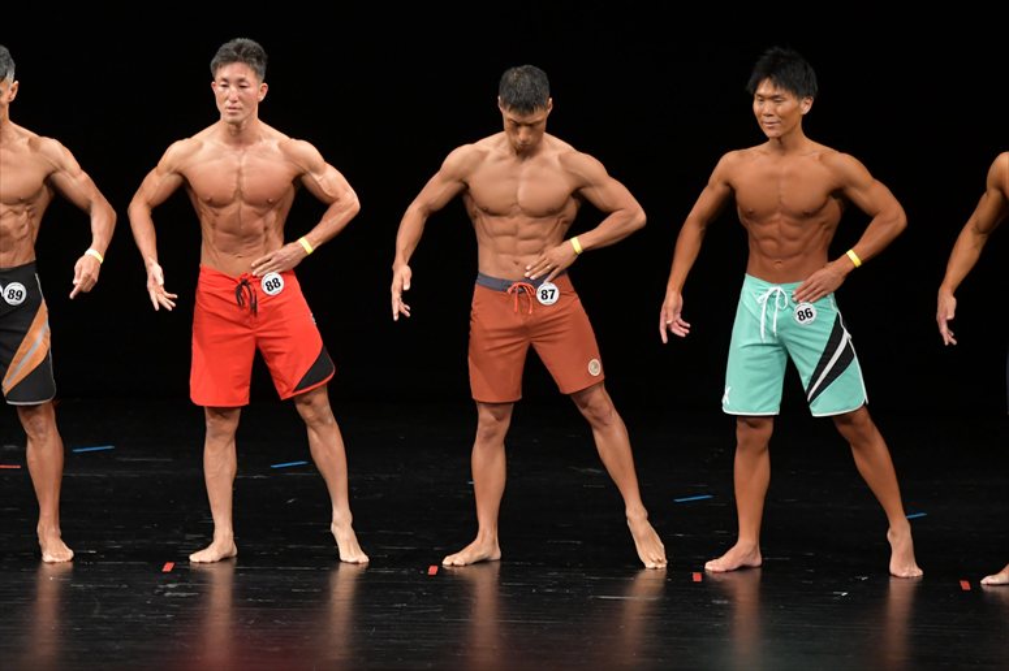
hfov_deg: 8.1
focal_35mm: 255
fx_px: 7144
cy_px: 336
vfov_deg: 5.4
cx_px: 504
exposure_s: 1/400
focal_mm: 170
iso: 3200
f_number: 5.6
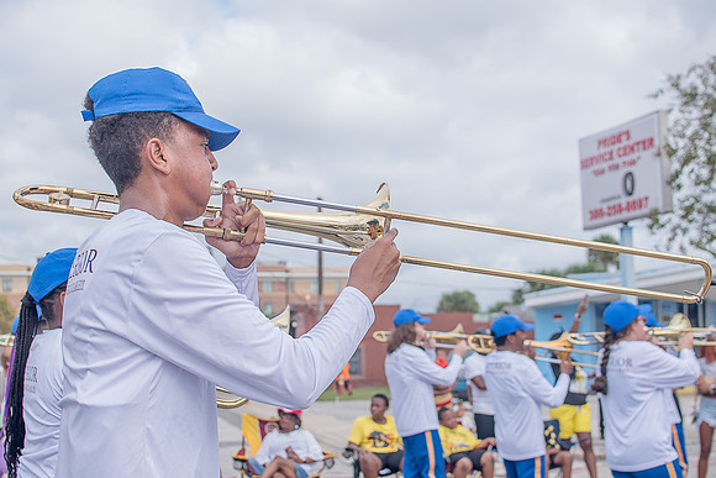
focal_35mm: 52
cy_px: 239
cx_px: 358
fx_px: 1034
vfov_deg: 26.0
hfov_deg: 38.2
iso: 100
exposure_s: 1/500
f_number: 4
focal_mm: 35
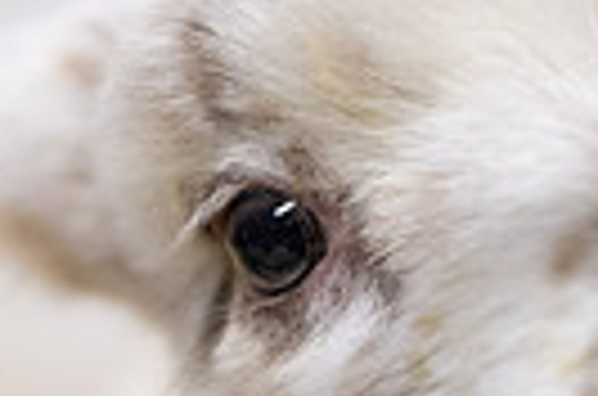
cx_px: 373
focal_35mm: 140
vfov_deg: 9.7
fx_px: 2320
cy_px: 250
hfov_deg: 14.7
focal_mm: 32
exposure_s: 1/500
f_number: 2.8
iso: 4000
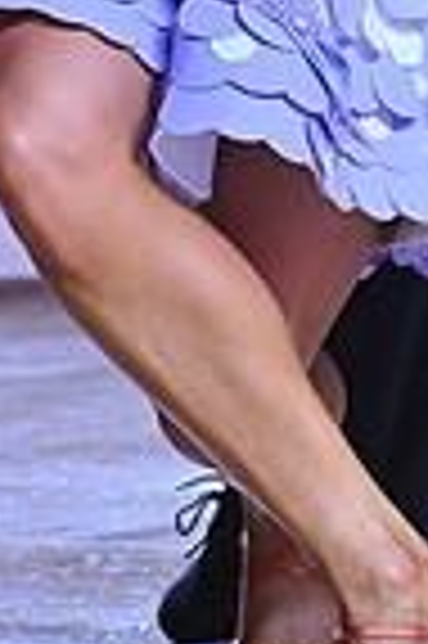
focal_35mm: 568
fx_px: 10153
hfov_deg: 2.4
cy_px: -576
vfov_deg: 3.6
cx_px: 255
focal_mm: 140
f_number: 8
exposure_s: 1/400
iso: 4000
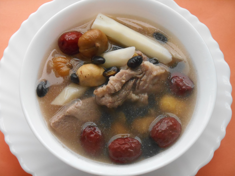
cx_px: 118
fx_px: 475
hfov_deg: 27.8
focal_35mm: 70
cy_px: 88
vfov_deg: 21.0
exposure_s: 1/250
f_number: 4.5
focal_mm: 12.5
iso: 800
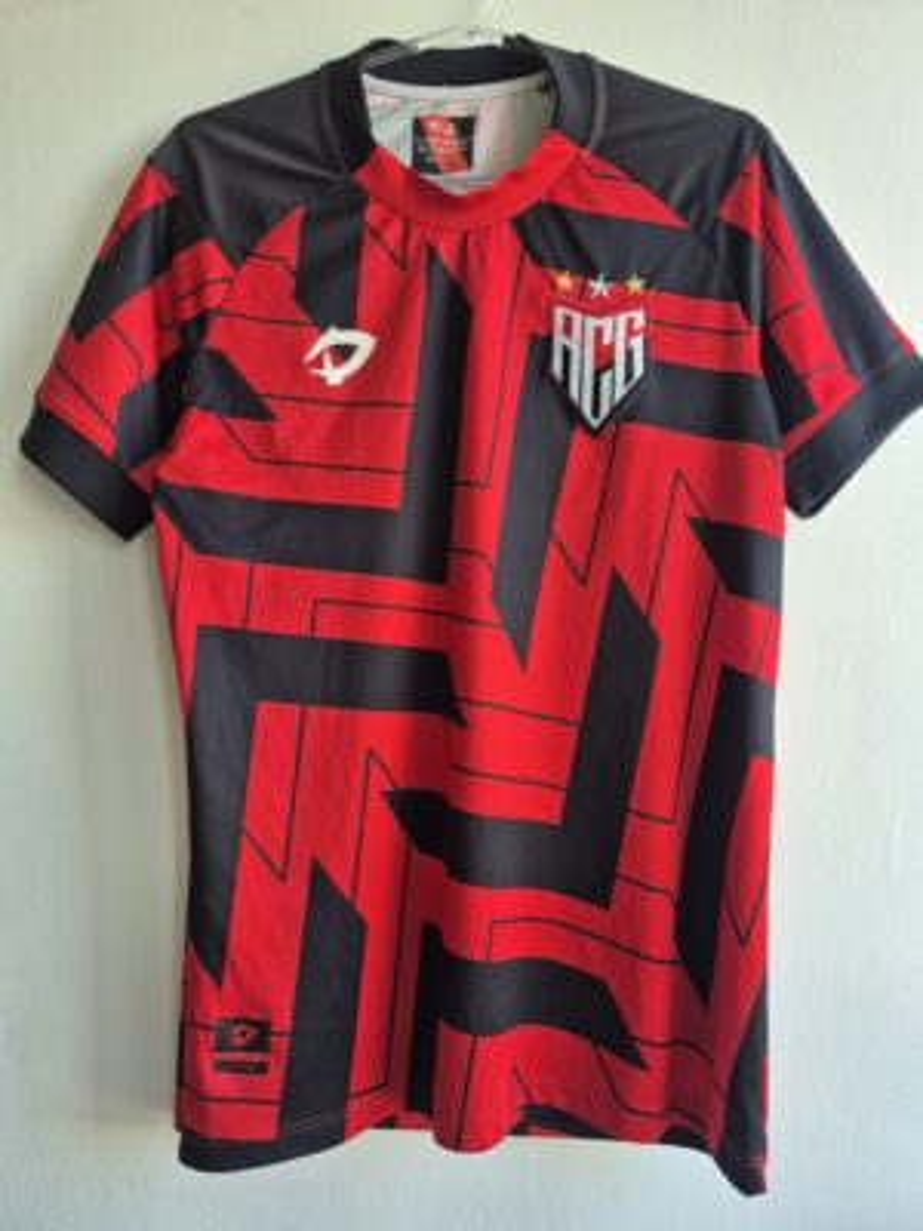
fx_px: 818
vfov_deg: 73.9
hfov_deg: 58.9
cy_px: 616
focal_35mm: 23
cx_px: 462
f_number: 1.8
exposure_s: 1/180
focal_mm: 5.4
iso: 125
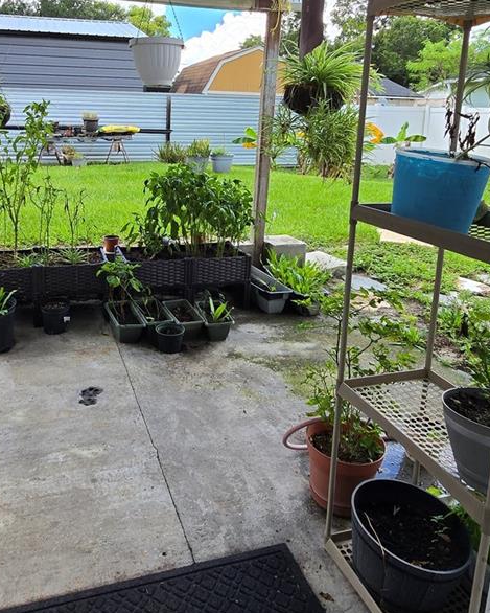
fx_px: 471
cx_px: 194
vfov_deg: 64.9
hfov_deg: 54.5
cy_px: 225
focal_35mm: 26
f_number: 2.2
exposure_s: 1/438
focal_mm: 2.2
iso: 50
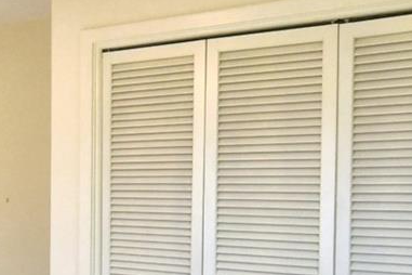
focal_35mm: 63
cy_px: 209
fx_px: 721
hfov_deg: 29.3
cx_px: -24
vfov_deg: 21.4
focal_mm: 10
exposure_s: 1/125
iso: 400
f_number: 4.5
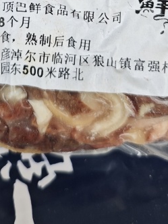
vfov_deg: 23.8
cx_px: 51
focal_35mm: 74
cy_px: -52
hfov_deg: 19.8
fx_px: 479
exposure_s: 1/159
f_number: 1.6
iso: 50
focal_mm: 6.55
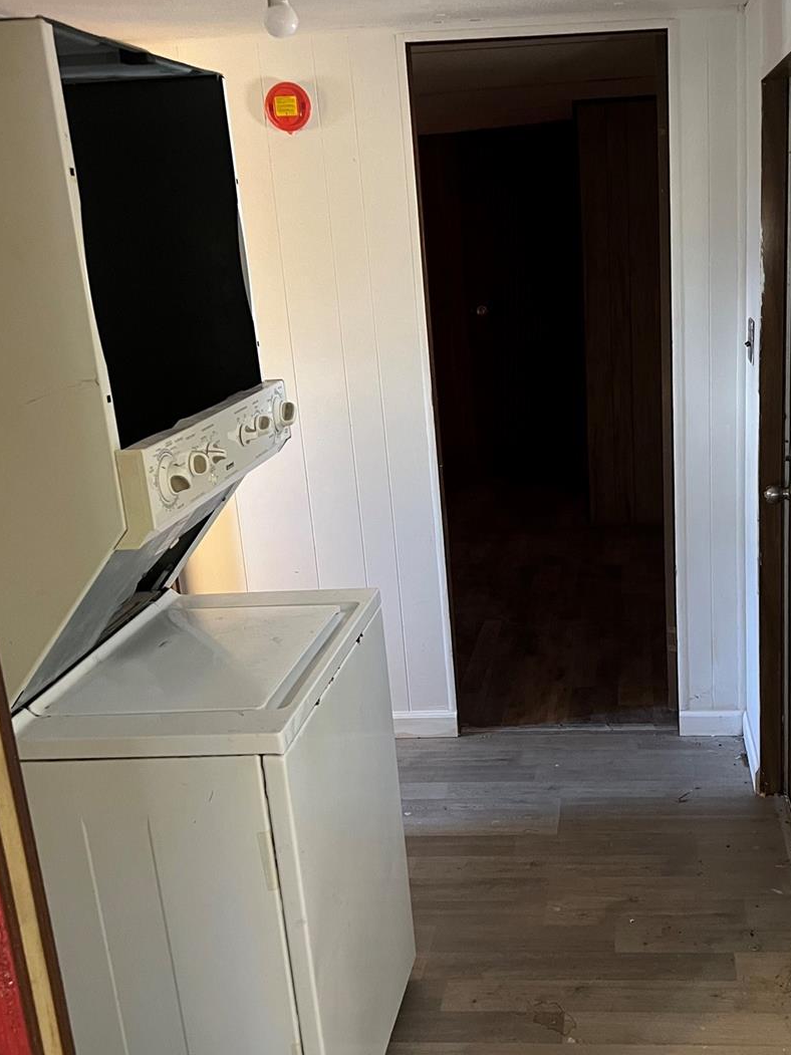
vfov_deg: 49.0
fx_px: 1158
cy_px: 541
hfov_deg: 37.2
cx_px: 541
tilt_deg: -14.4
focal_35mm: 38
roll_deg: +3.3
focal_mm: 5.7
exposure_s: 1/40
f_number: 1.5
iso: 400
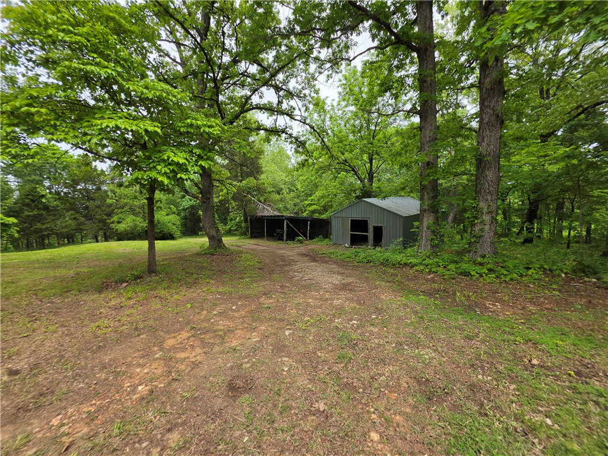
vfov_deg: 89.9
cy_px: 228
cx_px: 304
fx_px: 228
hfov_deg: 106.2
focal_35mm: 13
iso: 32
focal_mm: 2.2
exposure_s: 1/864
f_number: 1.9
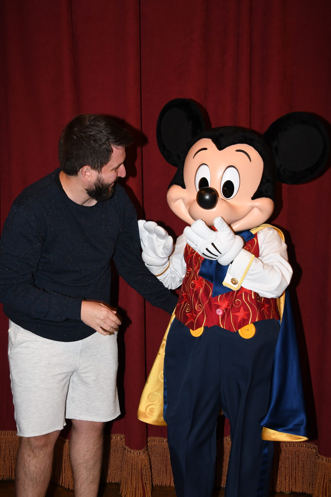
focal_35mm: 52
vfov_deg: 38.2
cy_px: 248
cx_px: 166
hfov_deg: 26.0
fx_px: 717
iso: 1250
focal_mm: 35
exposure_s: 1/125
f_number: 5.6
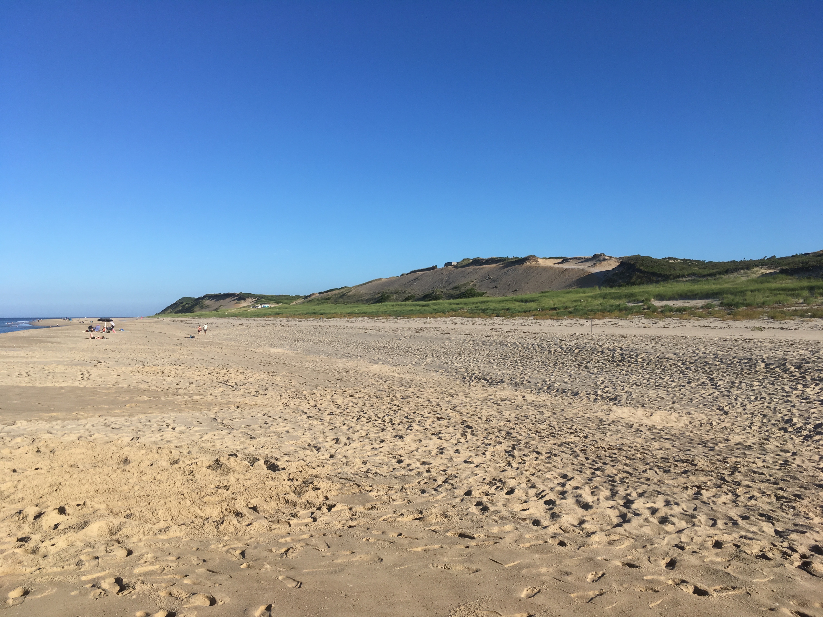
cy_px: 308
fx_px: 689
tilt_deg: -0.6
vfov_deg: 48.2
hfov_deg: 61.7
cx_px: 412
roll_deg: +0.1
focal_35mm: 29
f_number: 2.2
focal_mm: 4.15
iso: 25
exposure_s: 1/1832
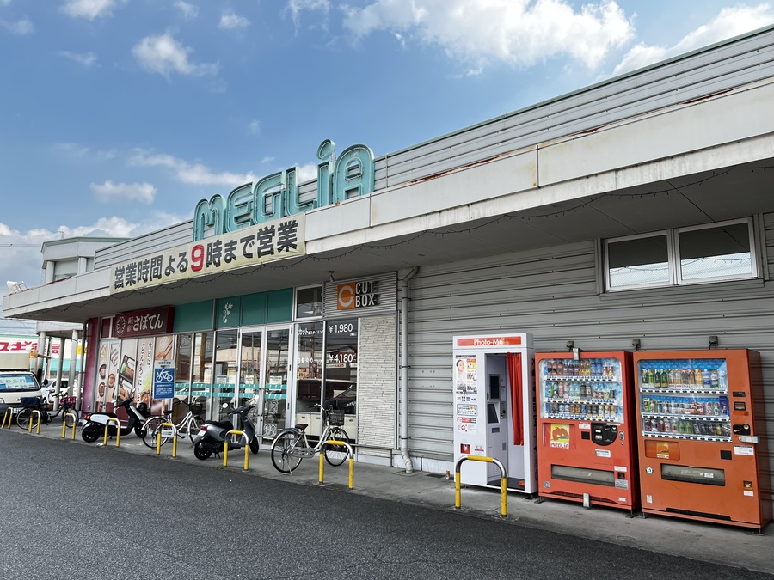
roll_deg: +0.0
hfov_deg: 67.3
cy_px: 290
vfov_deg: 53.1
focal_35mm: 26
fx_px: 581
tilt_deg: +9.0
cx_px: 387
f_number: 1.5
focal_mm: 5.7
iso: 50
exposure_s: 1/1058
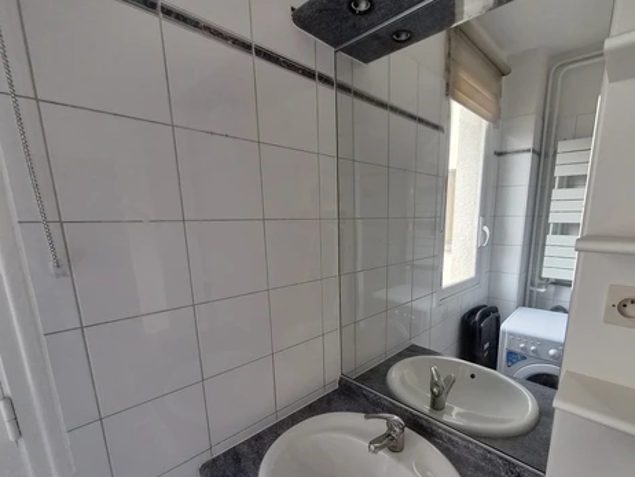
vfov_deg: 81.3
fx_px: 275
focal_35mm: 15
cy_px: 274
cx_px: 364
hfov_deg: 97.5
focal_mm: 2.2
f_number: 2.2
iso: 250
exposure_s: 1/359
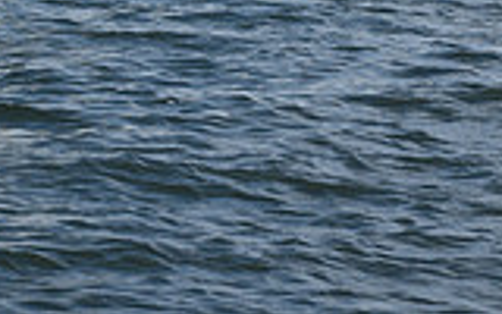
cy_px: -593
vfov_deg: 4.9
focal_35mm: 258
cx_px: 11
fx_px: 3530
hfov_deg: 8.1
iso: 320
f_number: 11
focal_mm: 70
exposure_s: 1/1000
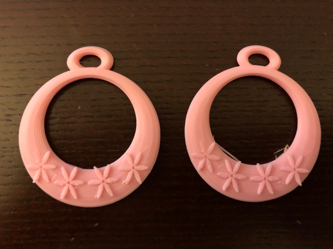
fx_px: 269
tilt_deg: -85.1
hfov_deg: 63.4
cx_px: 166
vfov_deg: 49.7
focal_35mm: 28
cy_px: 124
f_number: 1.8
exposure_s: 1/4
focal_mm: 4
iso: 125
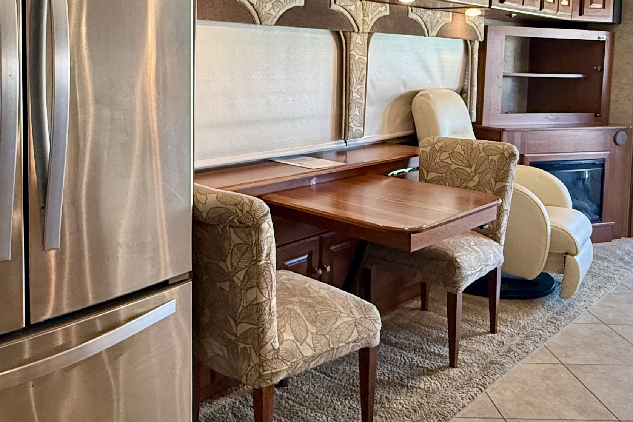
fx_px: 615
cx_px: 259
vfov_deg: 36.8
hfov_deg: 54.1
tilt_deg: -3.0
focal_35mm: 35
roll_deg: +0.0
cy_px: 99
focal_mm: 2.22
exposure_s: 1/60
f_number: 2.2
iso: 400
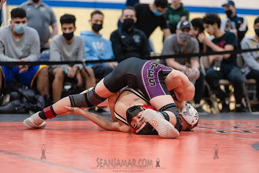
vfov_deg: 10.2
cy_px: 86
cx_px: 130
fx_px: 971
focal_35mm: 135
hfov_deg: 15.2
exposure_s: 1/400
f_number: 3.5
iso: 4000
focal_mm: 135
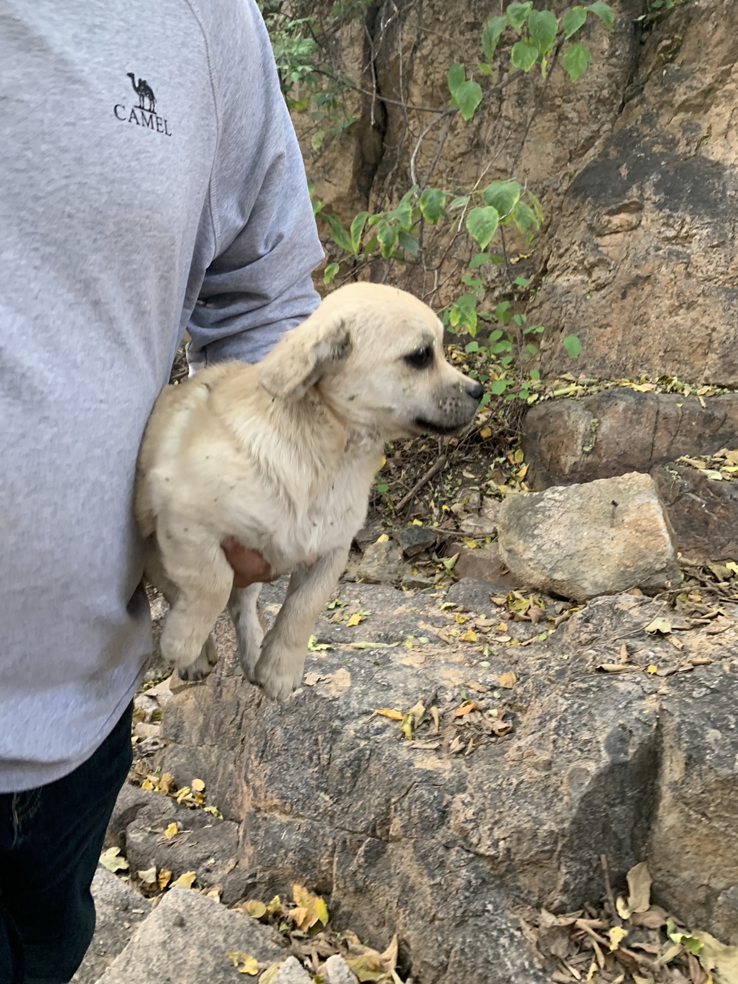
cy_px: 492
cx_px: 369
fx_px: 739
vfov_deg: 67.3
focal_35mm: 26
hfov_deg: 53.1
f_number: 1.8
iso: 125
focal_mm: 4.25
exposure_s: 1/60
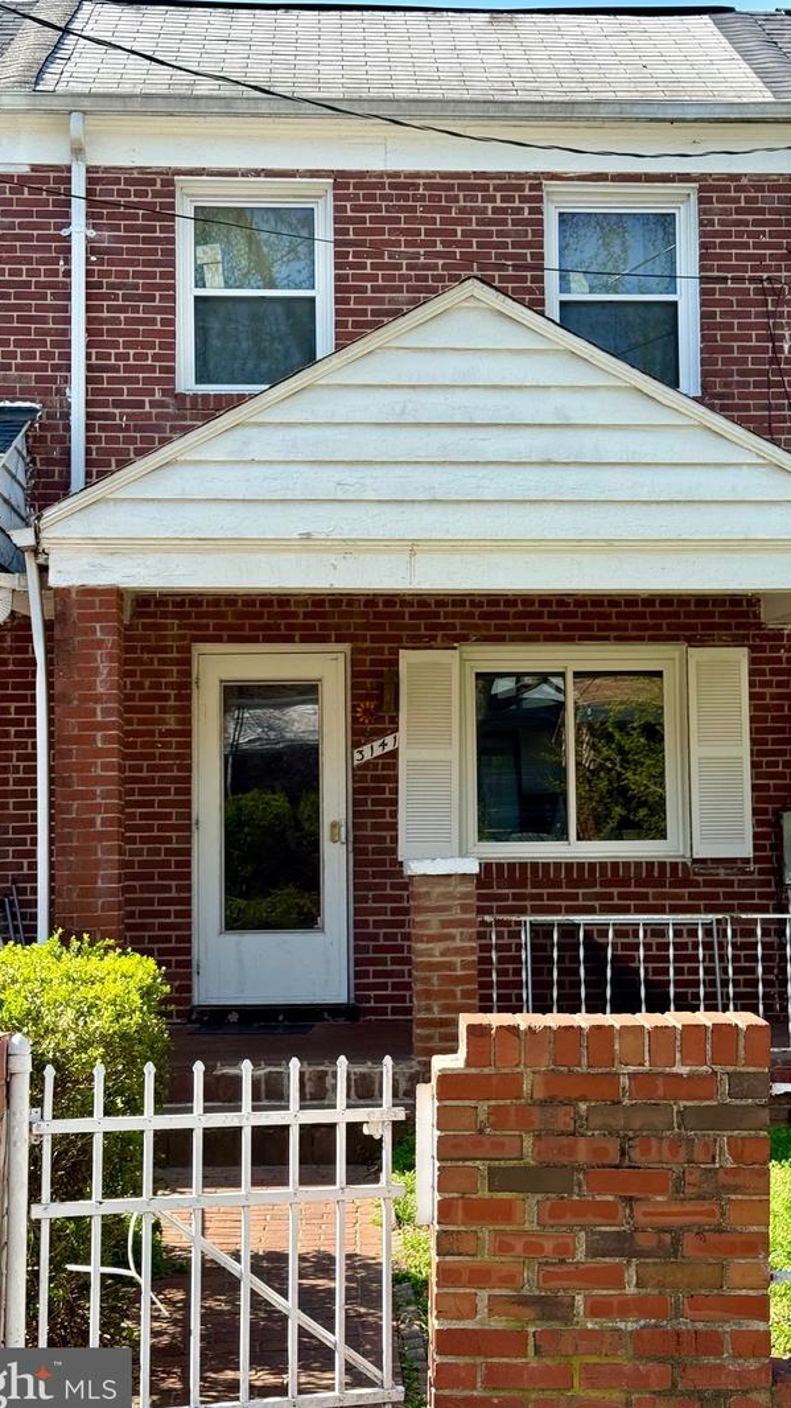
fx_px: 1978
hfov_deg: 22.6
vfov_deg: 39.2
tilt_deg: +5.2
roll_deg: +0.1
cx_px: 434
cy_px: 711
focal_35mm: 53
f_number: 1.78
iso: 100
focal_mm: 6.76
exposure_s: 1/1715
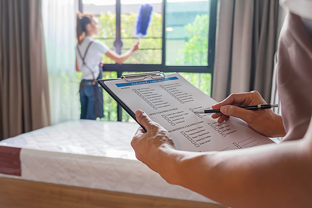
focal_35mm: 29
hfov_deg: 63.7
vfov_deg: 45.0
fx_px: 251
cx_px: 156
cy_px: 104
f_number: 2.8
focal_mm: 19.6
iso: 640
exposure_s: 1/80
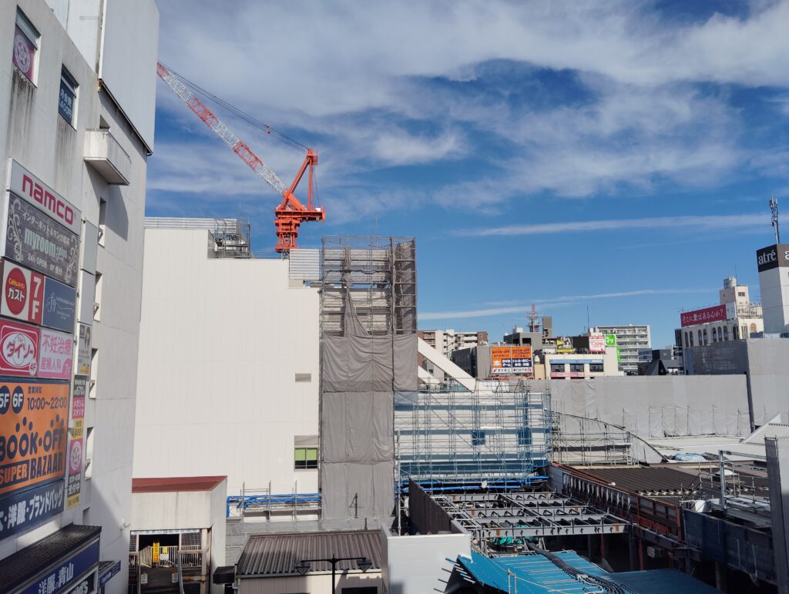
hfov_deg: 63.4
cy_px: 297
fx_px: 639
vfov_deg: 49.9
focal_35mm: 28
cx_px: 394
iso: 50
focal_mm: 4.22
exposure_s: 1/1442
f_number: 1.8
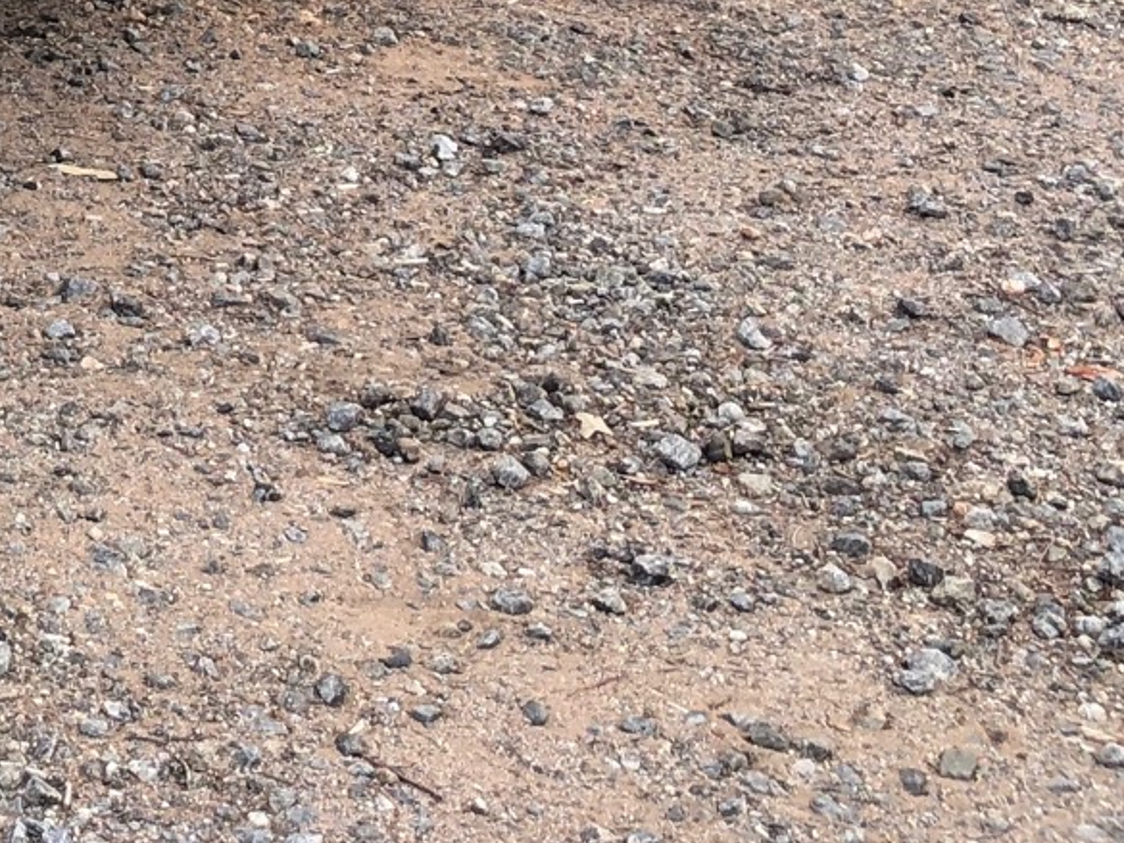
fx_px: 3183
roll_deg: +1.1
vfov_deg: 13.9
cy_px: -524
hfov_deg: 18.6
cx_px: -346
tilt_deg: -6.6
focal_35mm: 98
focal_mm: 3.99
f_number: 1.8
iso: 25
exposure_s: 1/120
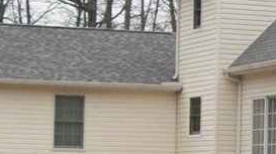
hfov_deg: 9.3
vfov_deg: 5.3
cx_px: 361
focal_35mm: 229
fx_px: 1674
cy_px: 60
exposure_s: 1/184
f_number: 3.4
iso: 200
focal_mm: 9.4
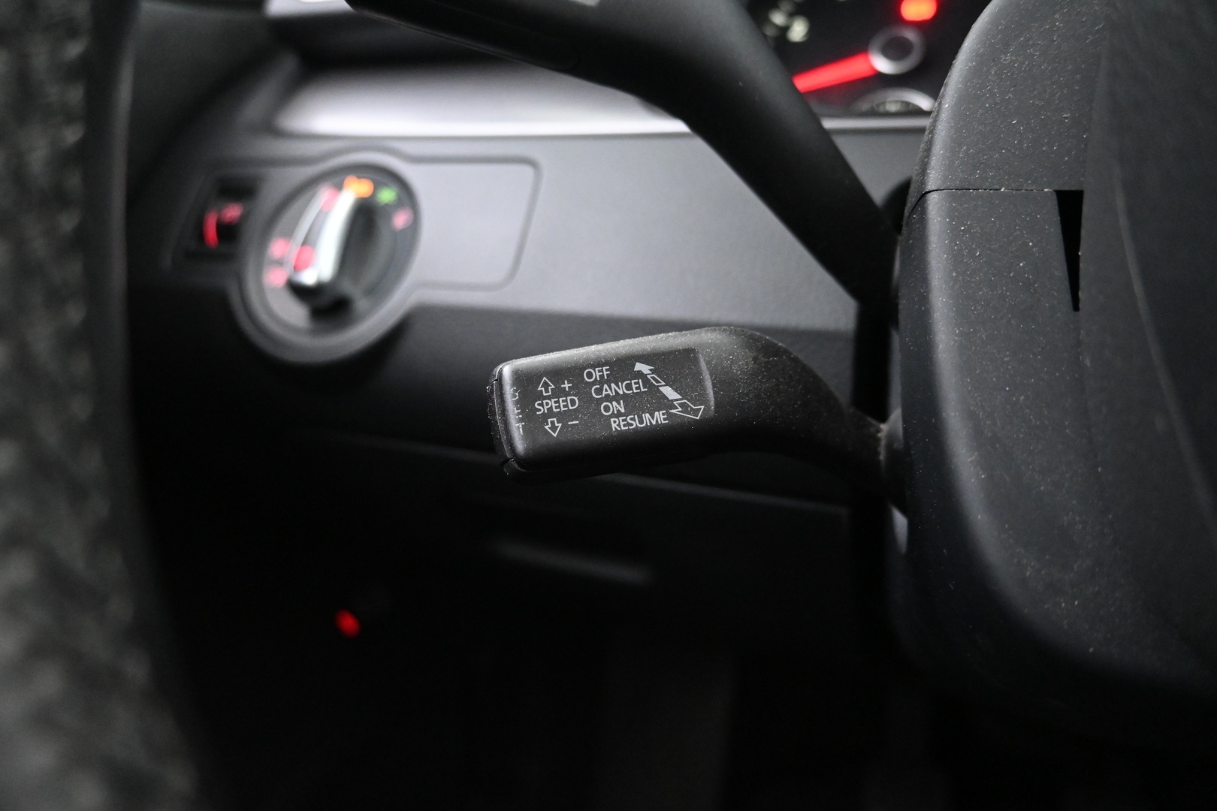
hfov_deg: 73.7
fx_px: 811
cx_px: 608
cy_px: 406
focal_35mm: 24
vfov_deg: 53.1
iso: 5000
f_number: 3.5
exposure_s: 1/25
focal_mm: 16
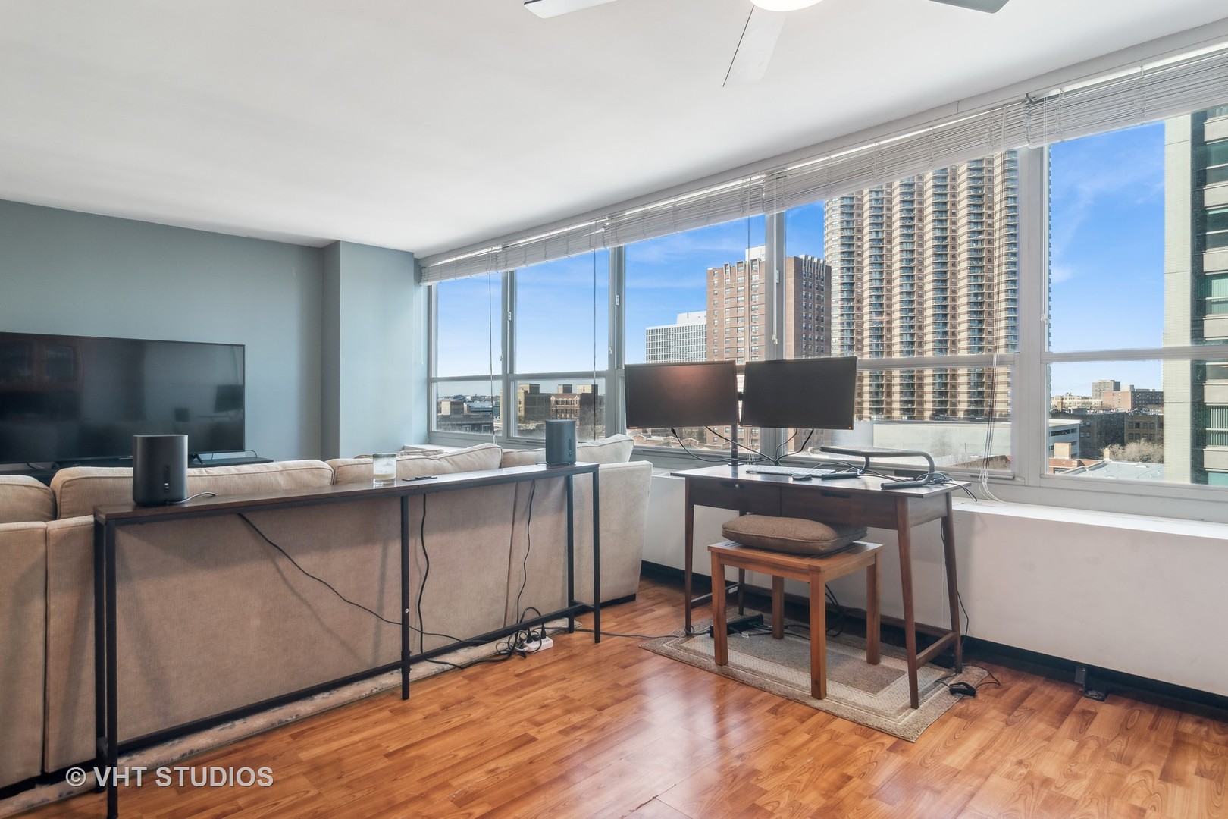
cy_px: 410
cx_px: 614
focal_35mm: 18
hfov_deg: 90.0
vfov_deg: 67.4
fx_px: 614
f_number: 8
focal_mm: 12
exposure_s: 1/13
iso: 200
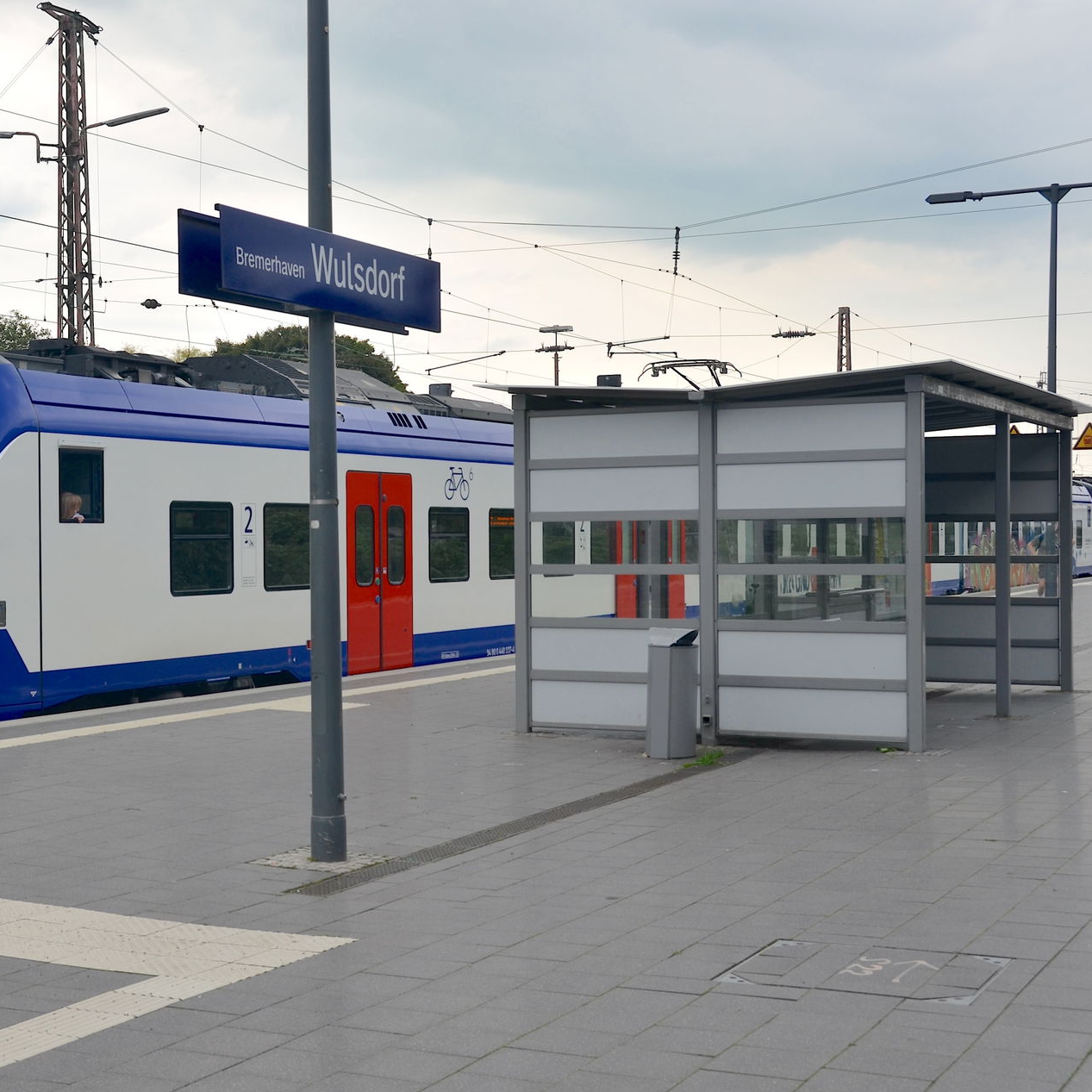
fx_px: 1927
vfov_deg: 31.6
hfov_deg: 31.3
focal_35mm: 54
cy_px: 546
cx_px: 328
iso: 100
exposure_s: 1/200
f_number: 7.1
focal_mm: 28
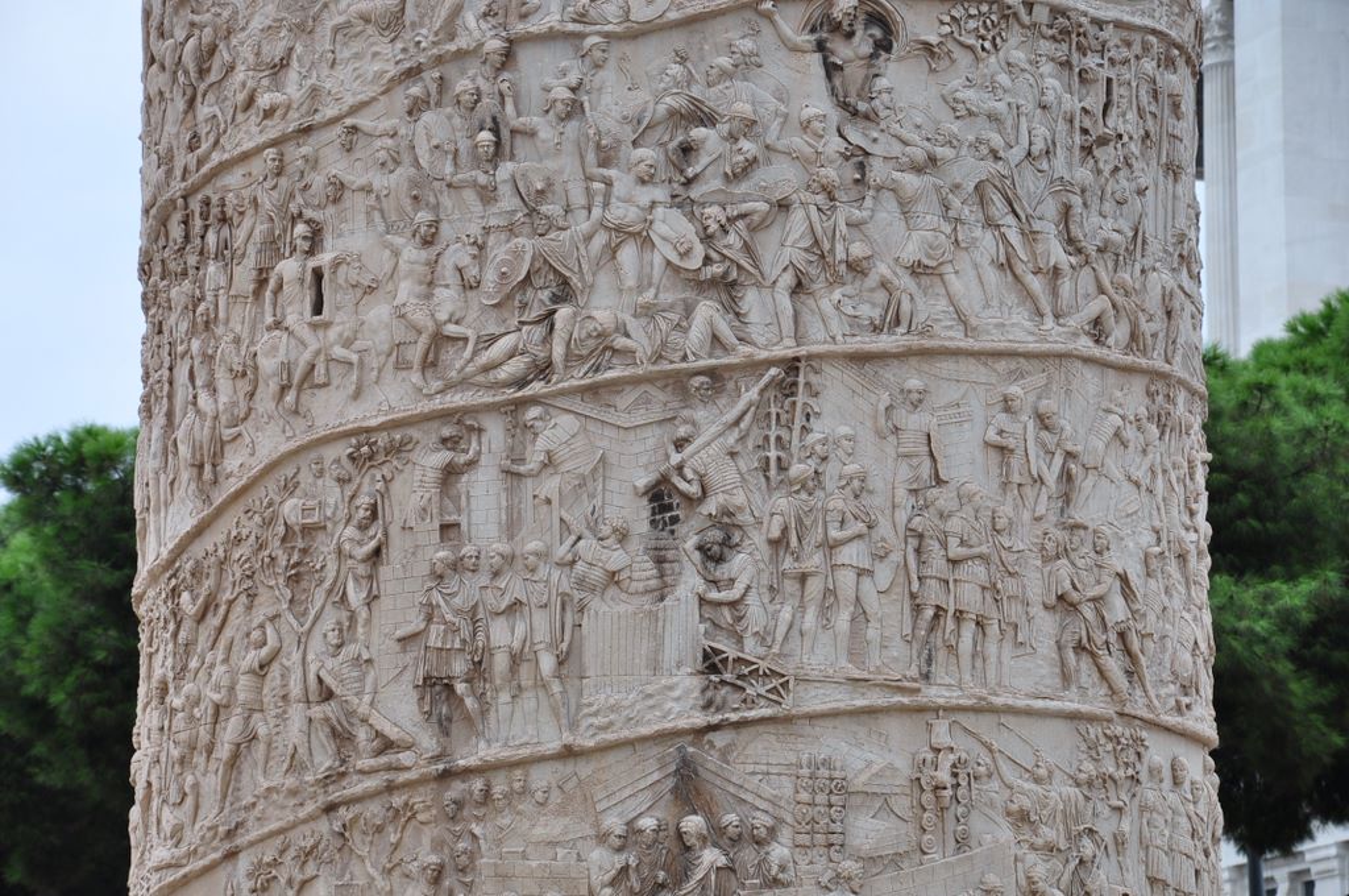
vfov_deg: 8.7
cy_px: 448
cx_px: 674
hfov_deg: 13.1
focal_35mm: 158
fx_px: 5894
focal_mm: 105
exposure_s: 1/125
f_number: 9
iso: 200
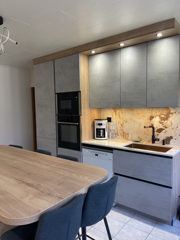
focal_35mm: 25
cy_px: 120
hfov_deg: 54.9
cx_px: 90
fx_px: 173
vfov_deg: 69.4
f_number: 1.6
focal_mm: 5.1
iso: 100
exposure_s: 1/100
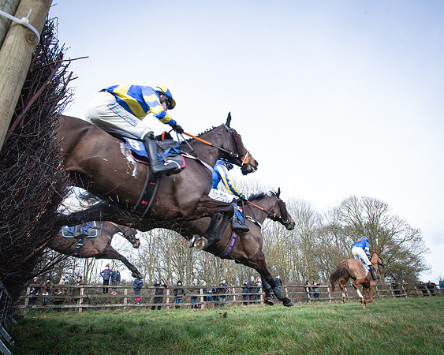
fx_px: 281
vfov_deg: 64.5
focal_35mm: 21
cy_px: 178
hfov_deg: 76.5
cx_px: 204
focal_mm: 19
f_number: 8
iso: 2000
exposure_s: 1/1000
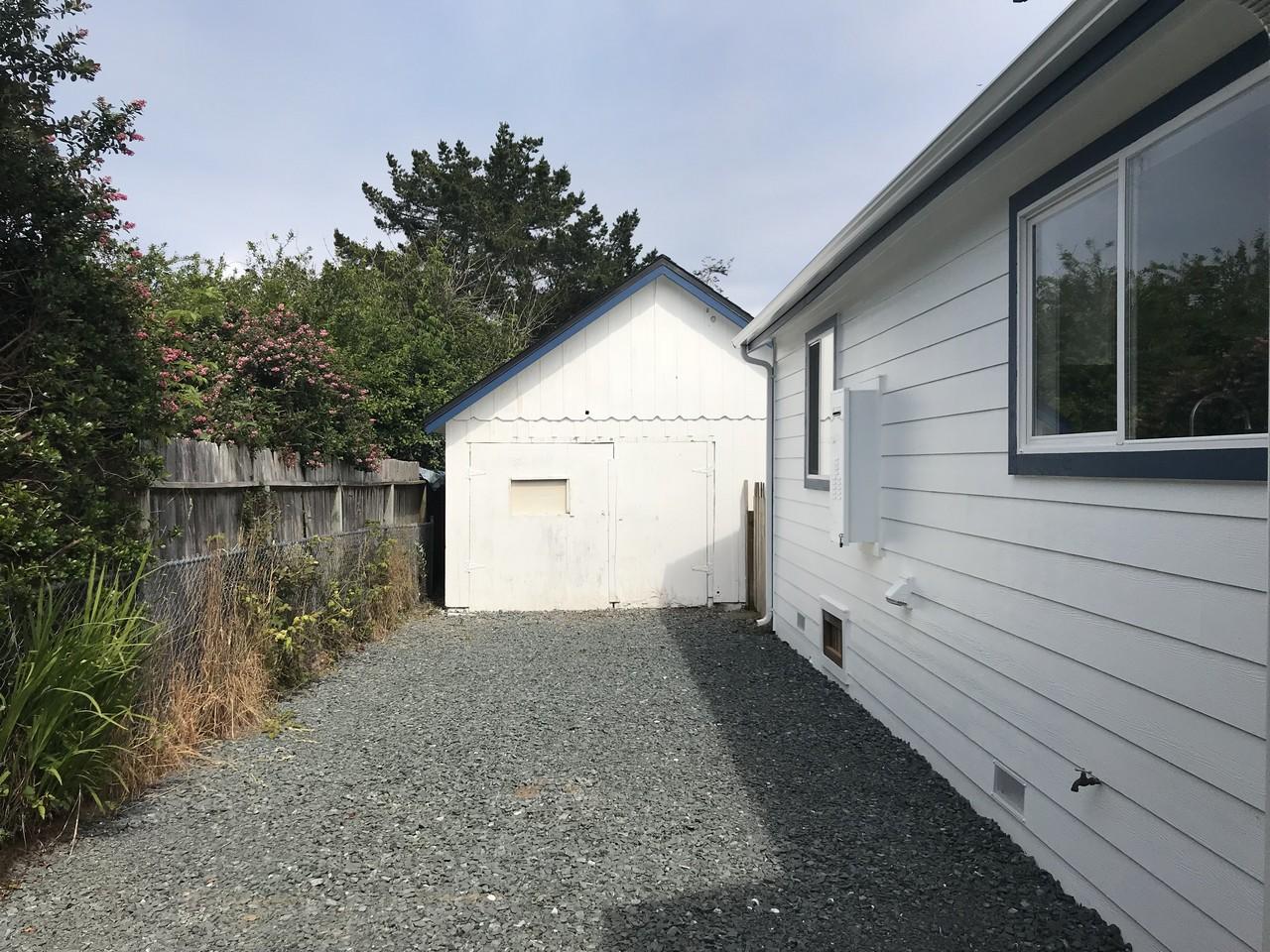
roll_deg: -0.7
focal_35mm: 28
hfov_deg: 63.4
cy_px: 476
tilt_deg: +0.1
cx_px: 635
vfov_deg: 49.7
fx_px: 1027
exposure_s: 1/3690
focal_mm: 3.99
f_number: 1.8
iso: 20
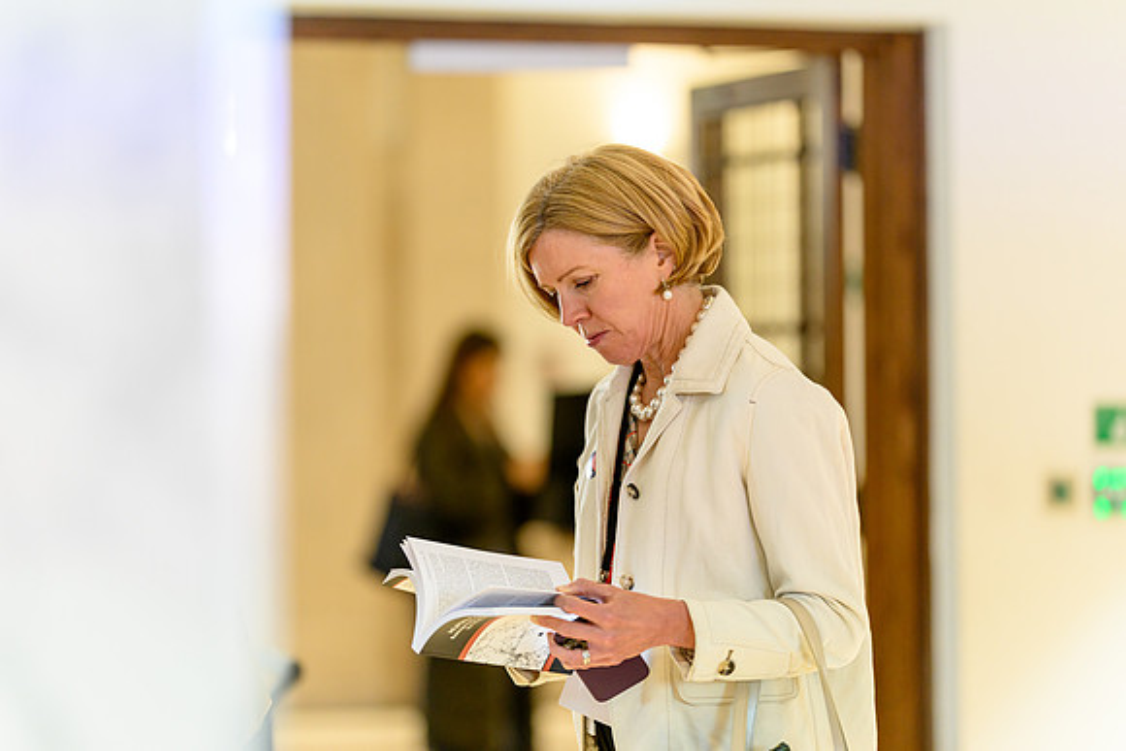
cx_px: 563
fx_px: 4251
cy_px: 376
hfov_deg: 15.1
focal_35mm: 136
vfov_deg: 10.1
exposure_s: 1/200
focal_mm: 135
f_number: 1.8
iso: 1100
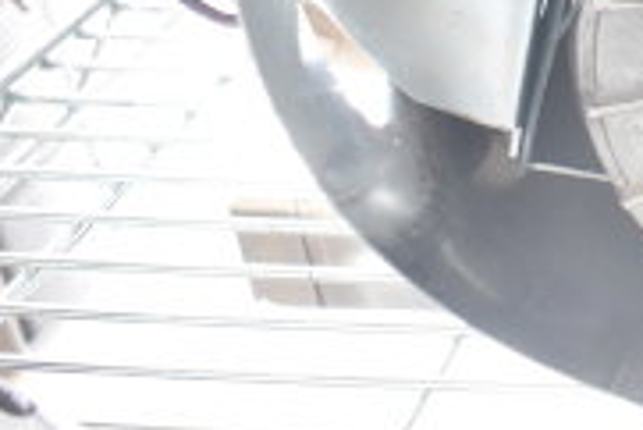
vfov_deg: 13.2
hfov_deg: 17.4
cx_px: 1069
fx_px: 1805
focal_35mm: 101
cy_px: -91
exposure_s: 1/30
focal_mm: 20
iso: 1100
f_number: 3.8
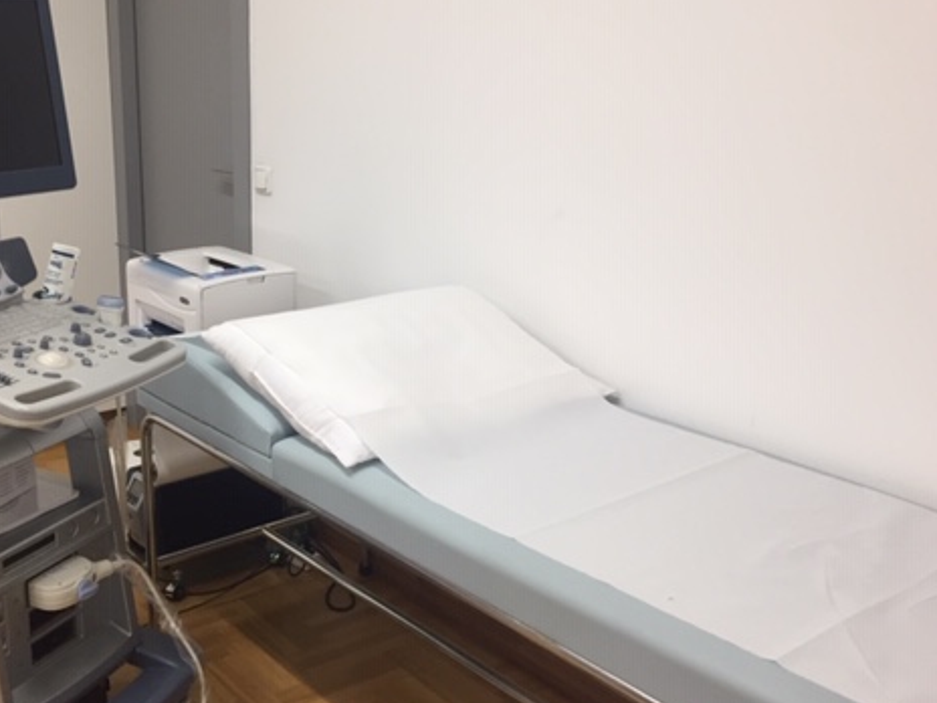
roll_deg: -0.3
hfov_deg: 46.2
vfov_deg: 36.0
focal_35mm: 40
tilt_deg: -15.6
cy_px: 343
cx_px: 323
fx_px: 1083
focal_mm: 4.15
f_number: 2.2
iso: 64
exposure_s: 1/33
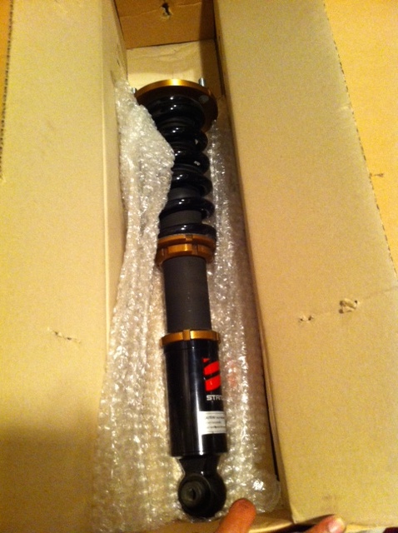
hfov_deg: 40.6
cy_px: 266
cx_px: 199
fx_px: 538
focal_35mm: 35
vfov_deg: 52.7
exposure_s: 1/15
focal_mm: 3.85
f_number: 2.8
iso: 320
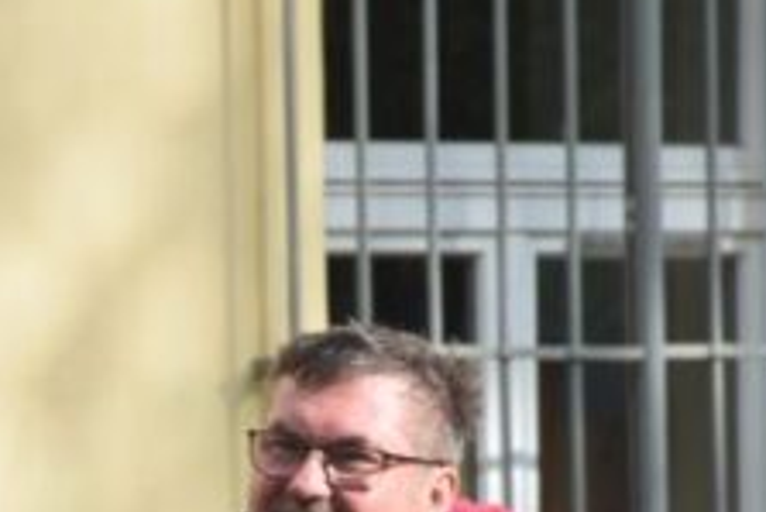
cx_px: -364
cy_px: 739
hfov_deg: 3.8
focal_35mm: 542
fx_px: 11534
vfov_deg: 2.5
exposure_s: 1/250
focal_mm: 105
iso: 200
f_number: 8
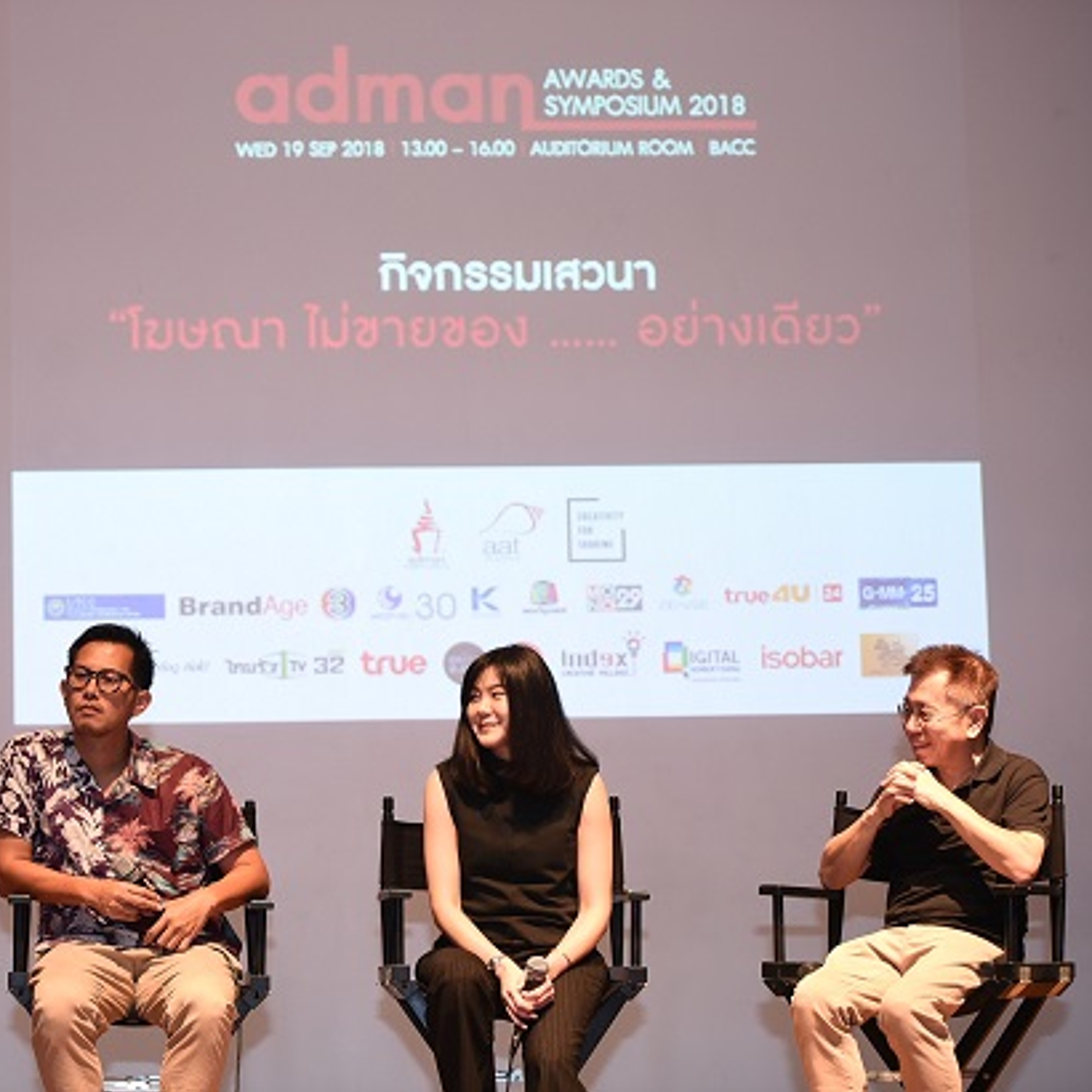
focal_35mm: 90
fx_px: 3212
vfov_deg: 19.3
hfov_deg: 19.2
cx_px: 325
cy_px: 545
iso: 2000
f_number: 3.2
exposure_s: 1/100
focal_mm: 70
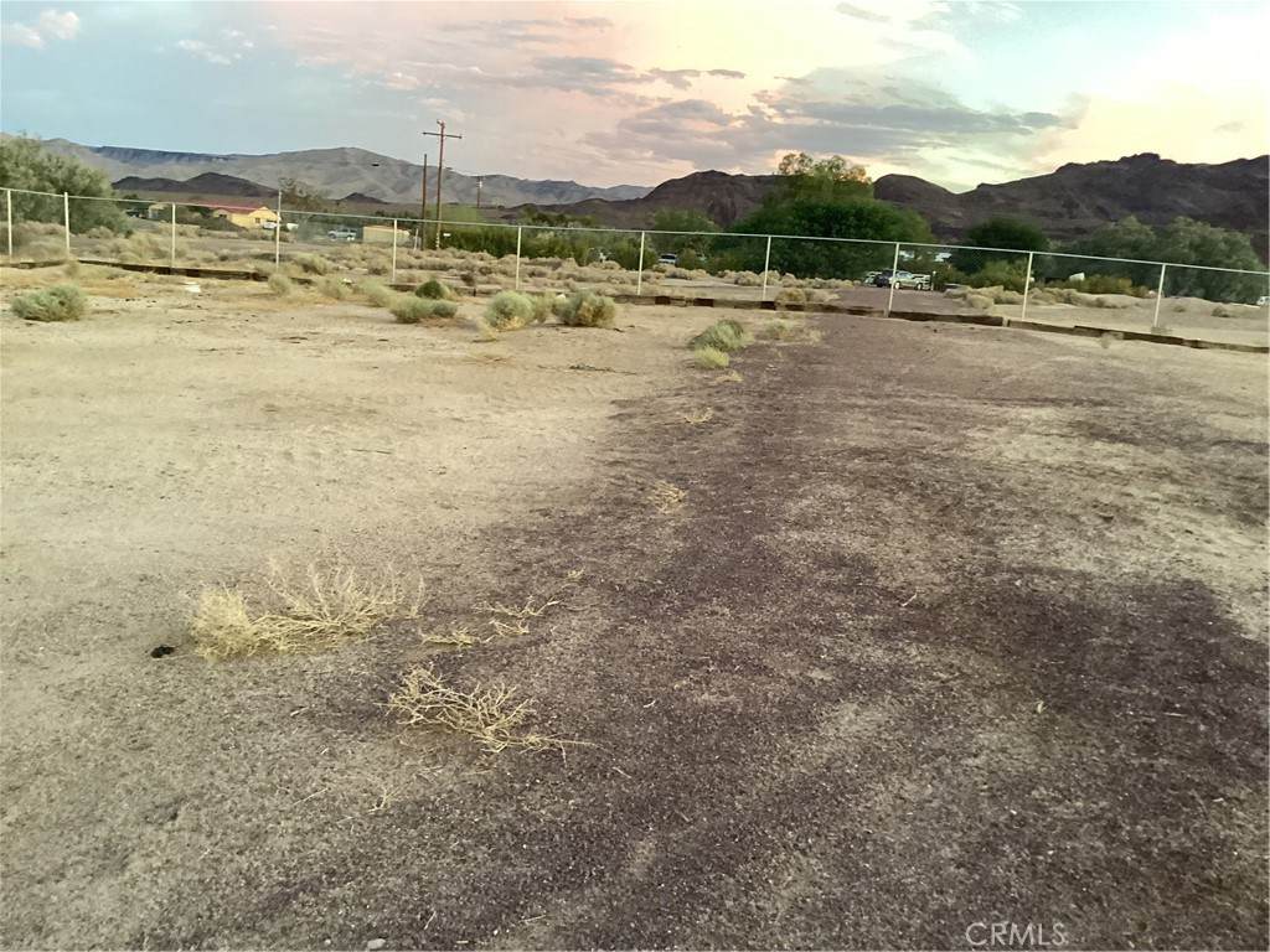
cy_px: 476
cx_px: 635
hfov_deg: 58.4
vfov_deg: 45.4
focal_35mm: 31
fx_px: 1137
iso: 250
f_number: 2.4
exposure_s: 1/60
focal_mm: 3.3
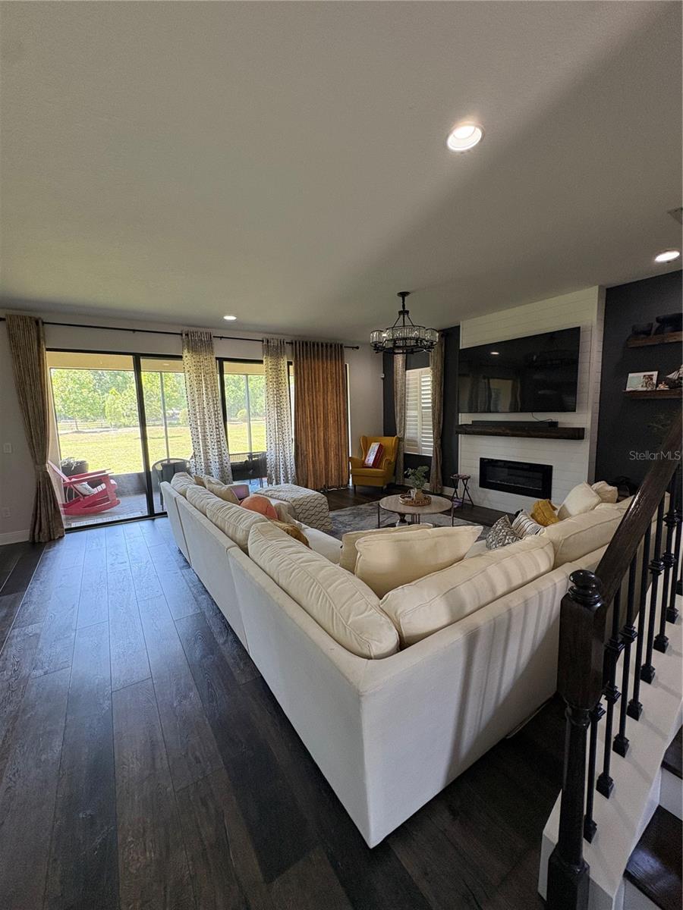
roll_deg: +1.8
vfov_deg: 102.1
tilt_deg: -5.3
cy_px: 455
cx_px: 342
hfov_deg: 85.7
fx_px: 368
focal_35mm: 14
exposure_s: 1/60
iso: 250
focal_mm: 2.22
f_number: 2.2
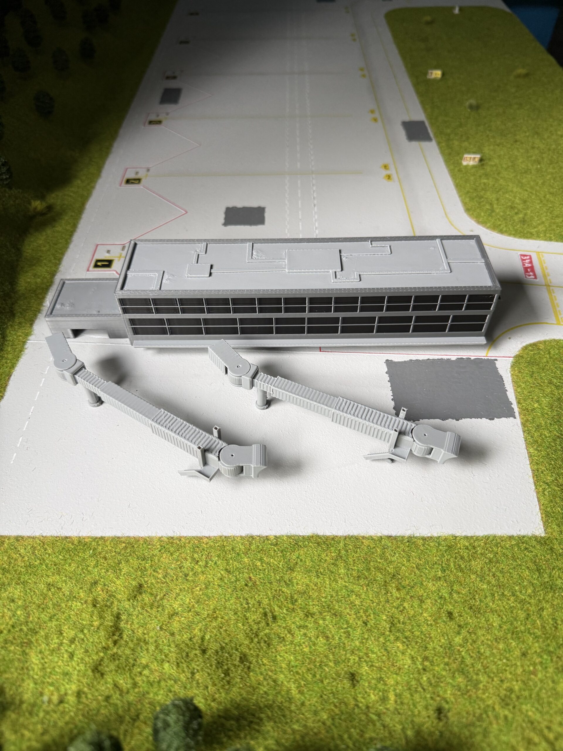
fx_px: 520
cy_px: 376
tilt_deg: -49.6
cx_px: 282
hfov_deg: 56.8
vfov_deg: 71.6
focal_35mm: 24
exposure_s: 1/121
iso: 125
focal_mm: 6.76
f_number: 1.78
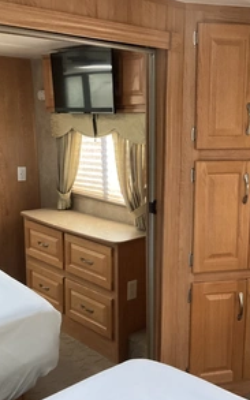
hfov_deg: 30.2
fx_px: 458
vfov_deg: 47.2
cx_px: 172
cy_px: 199
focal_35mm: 42
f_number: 1.8
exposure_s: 1/60
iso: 250
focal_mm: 3
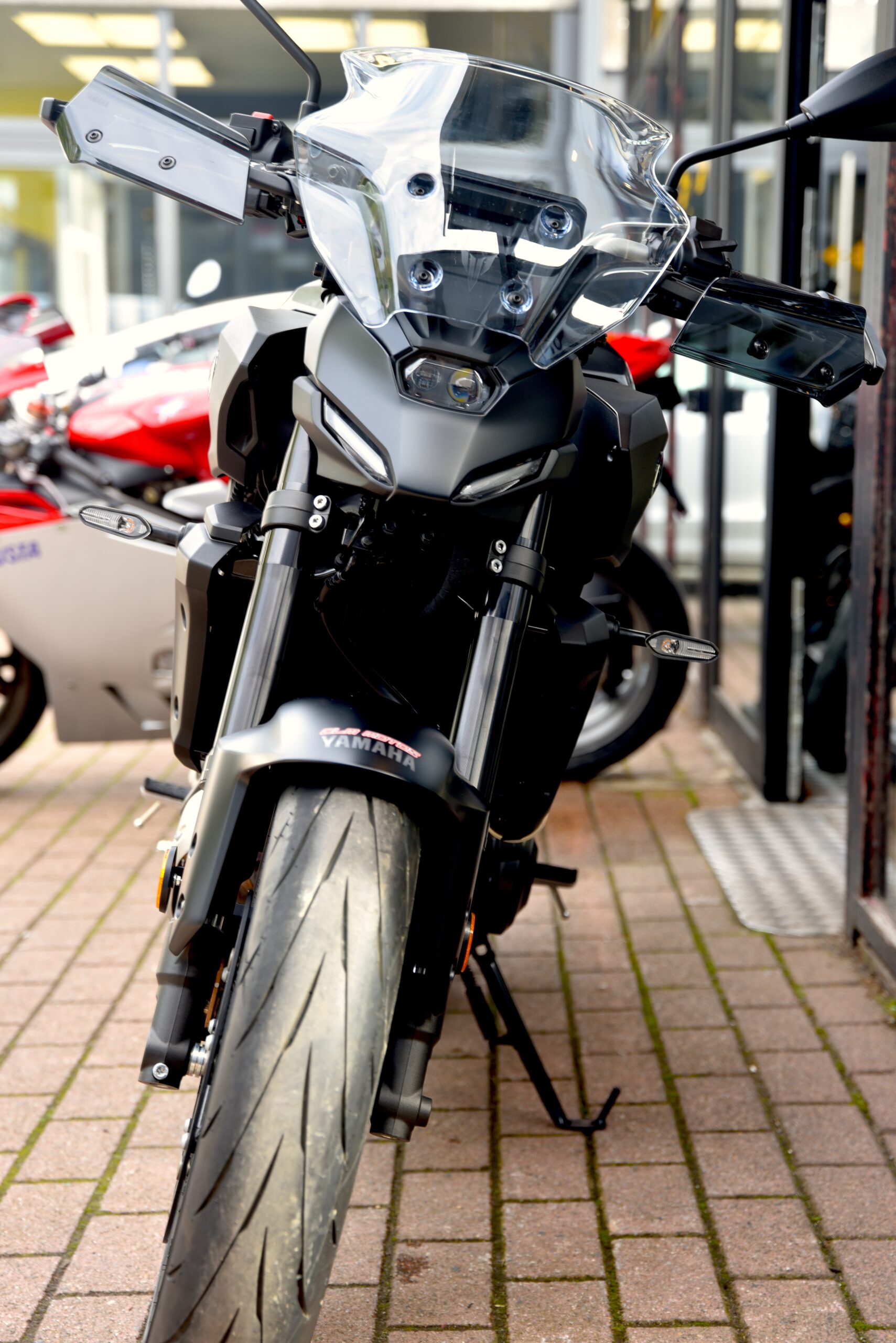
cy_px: 672
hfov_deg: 21.9
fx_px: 2312
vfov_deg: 32.4
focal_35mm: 62
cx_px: 448
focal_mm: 62
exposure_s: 1/60
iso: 100
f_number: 4
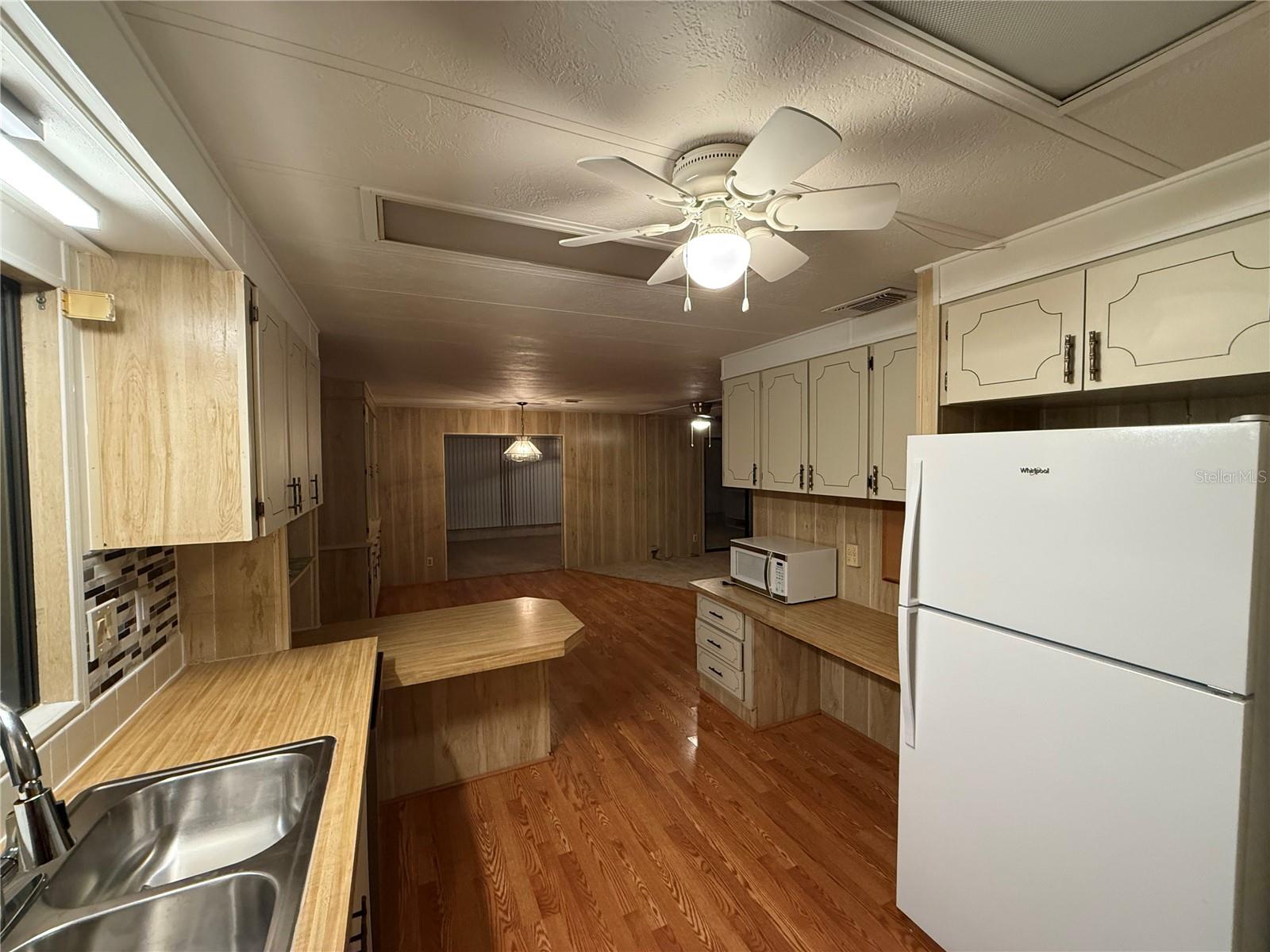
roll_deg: +0.6
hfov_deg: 102.1
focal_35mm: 14
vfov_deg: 85.7
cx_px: 635
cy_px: 476
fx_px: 514
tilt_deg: -2.9
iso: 500
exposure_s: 1/60
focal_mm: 2.22
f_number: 2.2
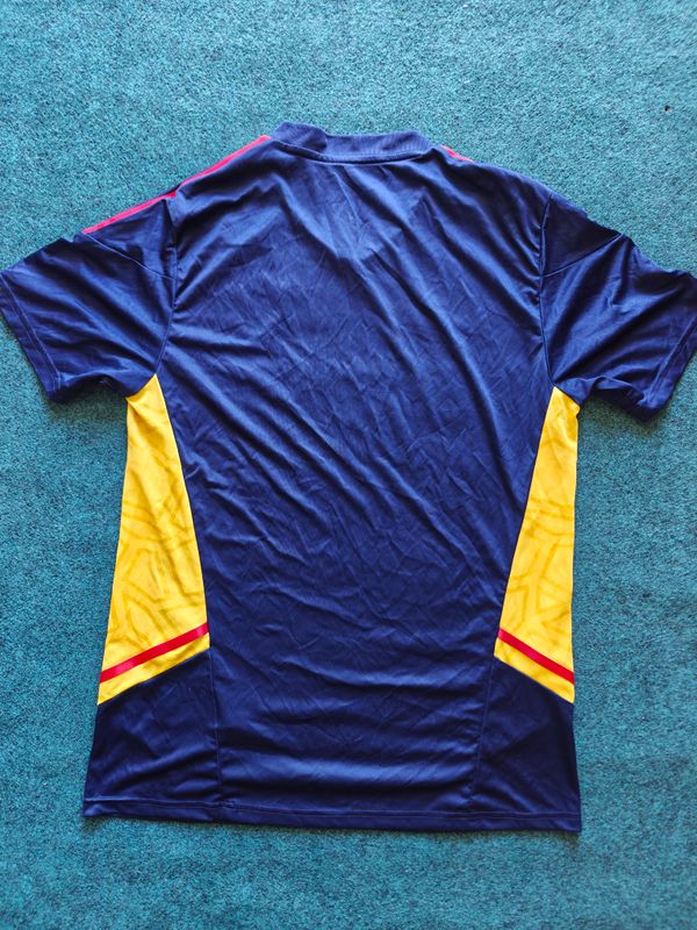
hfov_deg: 58.9
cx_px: 348
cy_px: 465
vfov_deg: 73.9
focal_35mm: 23
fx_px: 617
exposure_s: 1/100
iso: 800
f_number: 1.6
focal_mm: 6.06
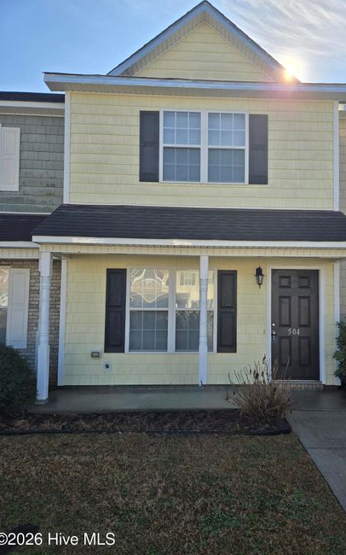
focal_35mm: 25
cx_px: 207
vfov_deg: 72.6
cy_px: 280
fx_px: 377
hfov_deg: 49.0
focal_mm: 5.4
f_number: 1.8
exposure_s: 1/2327
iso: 25
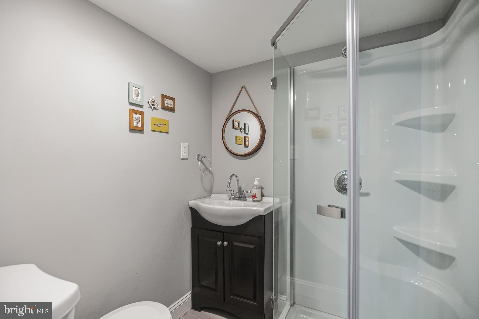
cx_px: 240
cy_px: 160
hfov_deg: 96.7
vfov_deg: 73.7
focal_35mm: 16
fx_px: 213
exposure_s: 1/60
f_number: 4
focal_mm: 16
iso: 1600
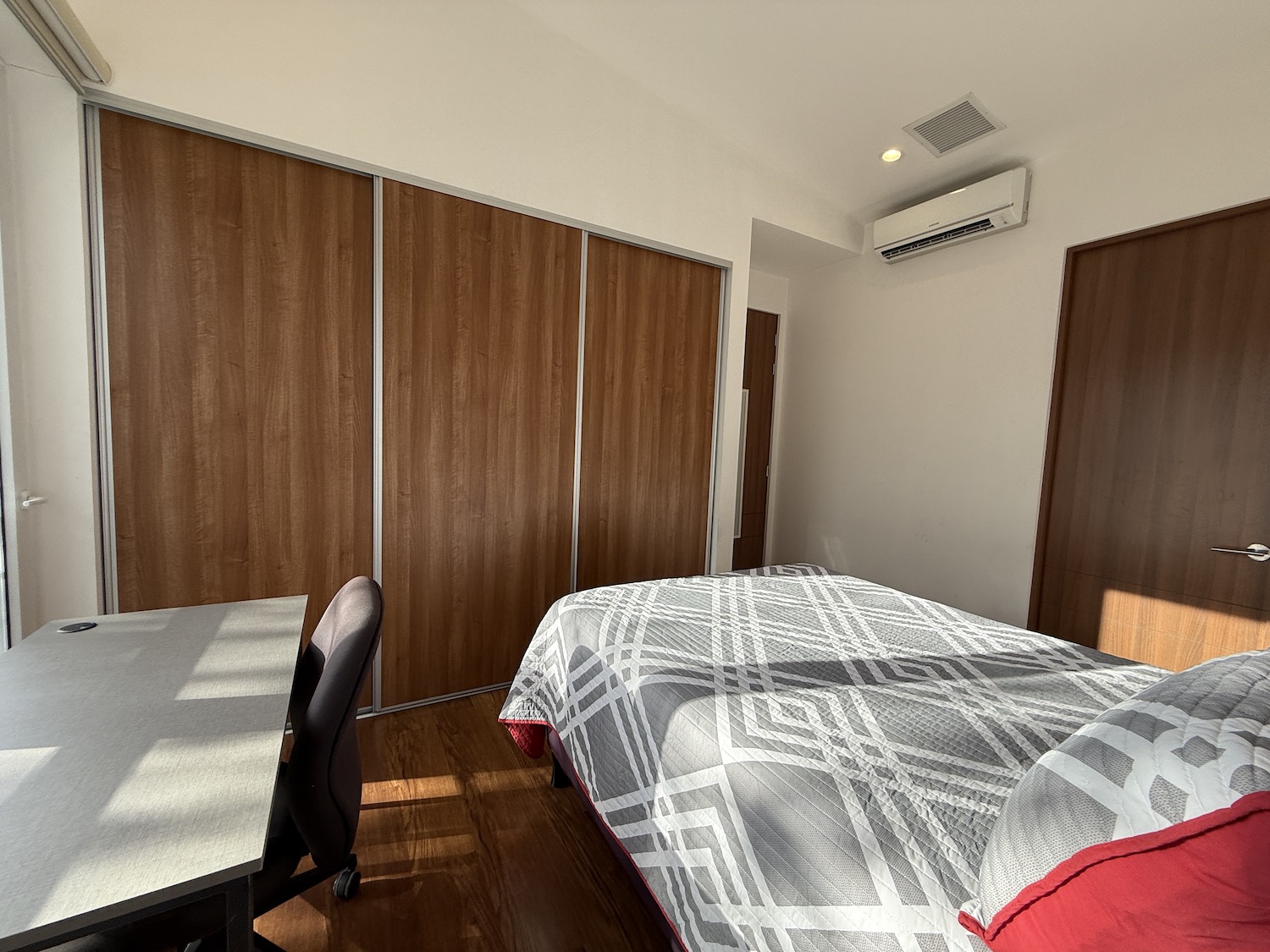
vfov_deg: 85.7
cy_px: 476
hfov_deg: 102.1
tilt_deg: -3.9
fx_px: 514
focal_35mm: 14
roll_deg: -1.7
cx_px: 635
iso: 50
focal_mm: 2.22
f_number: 2.2
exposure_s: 1/171
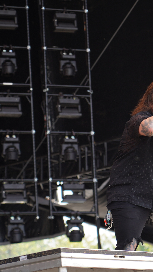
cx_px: 129
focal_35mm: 166
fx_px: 1197
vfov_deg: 13.0
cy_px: 135
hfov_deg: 7.3
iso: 100
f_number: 4.5
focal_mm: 105
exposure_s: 1/160
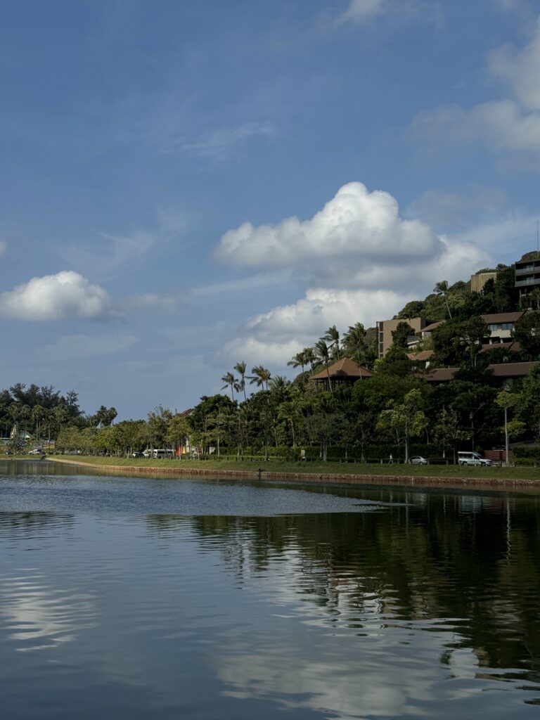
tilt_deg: +5.1
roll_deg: +0.5
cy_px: 360
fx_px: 998
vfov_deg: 39.7
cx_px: 270
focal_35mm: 48
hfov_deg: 30.3
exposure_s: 1/12500
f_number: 1.78
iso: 80
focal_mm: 6.86
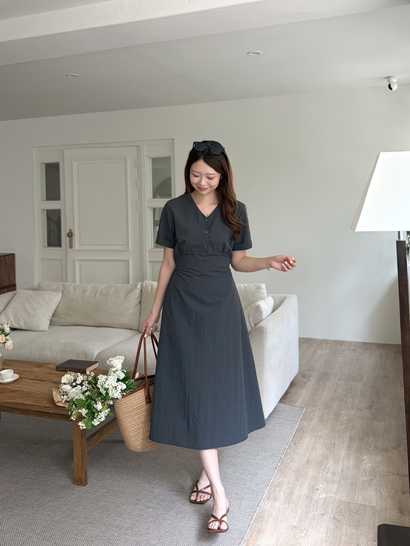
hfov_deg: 53.1
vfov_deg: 67.3
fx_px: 411
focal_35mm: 26
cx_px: 205
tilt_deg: -0.6
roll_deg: +0.8
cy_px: 273
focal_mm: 5.96
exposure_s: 1/121
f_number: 1.6
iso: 64
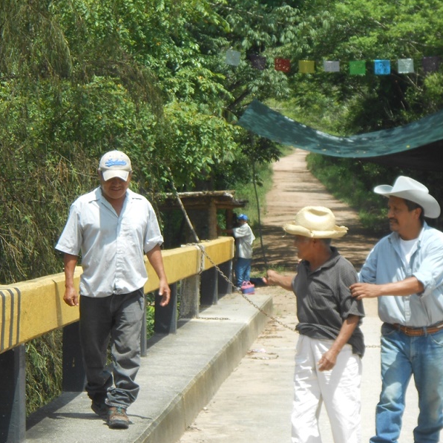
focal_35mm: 141
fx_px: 2042
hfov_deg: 12.4
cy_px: 222
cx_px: 186
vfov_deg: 12.4
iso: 80
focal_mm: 21.2
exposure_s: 1/250
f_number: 5.5
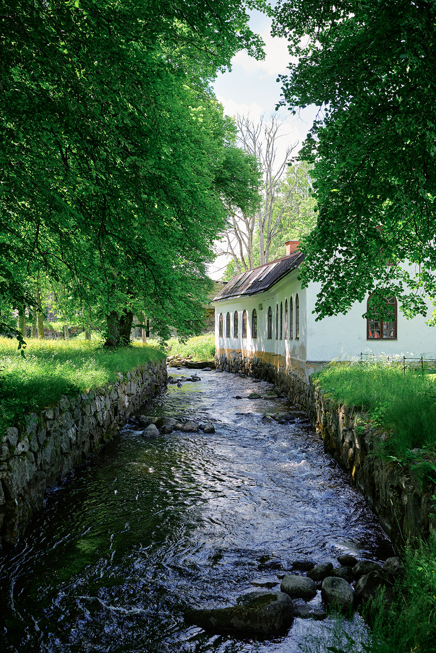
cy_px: 326
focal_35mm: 35
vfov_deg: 54.4
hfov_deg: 37.9
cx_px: 218
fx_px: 636
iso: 125
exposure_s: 1/180
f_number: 3.2
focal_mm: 23
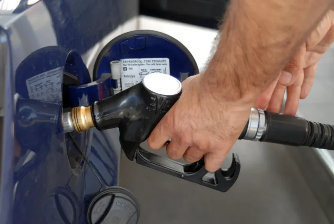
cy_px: 112
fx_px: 488
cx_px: 167
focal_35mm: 52
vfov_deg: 25.8
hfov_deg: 37.8
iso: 160
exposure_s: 1/40
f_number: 3.3
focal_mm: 35
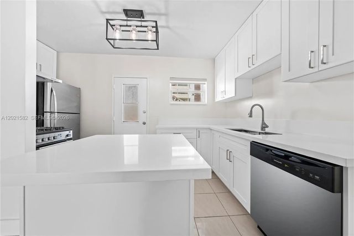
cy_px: 118
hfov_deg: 112.6
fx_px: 118
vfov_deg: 89.9
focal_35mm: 12
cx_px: 177
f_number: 7.1
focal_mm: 12
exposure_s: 1/6
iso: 320
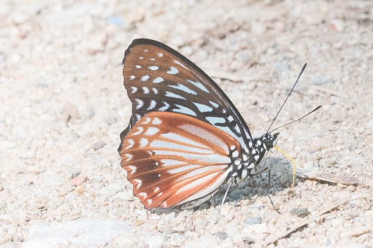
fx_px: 5009
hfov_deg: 4.3
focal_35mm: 484
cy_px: 126
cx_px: 200
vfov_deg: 2.8
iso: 1000
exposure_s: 1/160
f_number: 13
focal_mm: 150
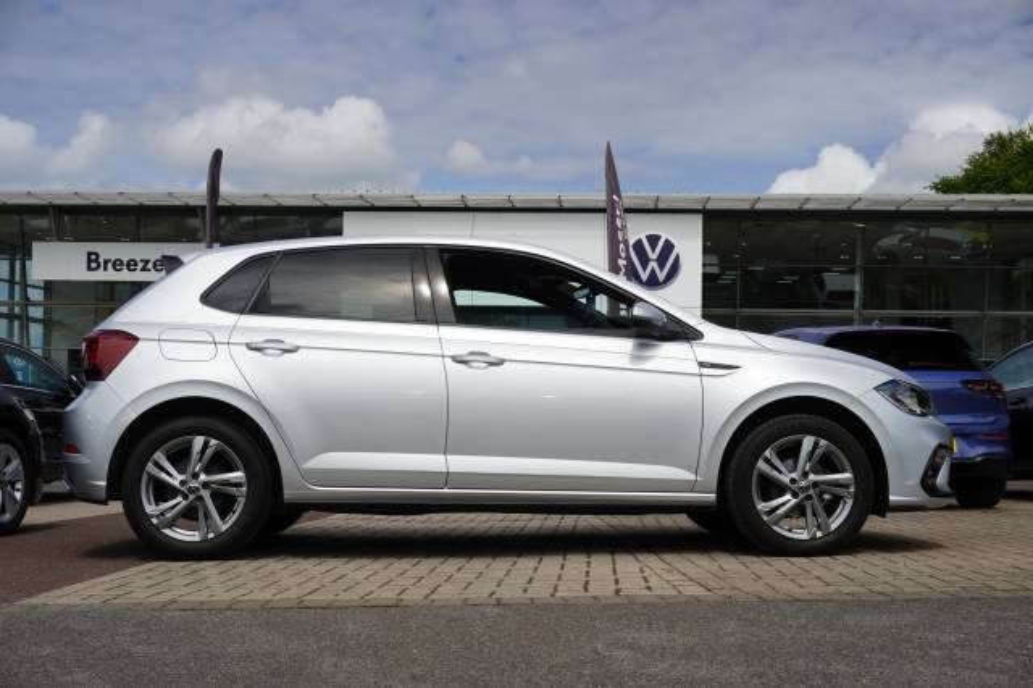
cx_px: 516
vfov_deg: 28.9
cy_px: 344
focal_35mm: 46
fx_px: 1334
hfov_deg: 42.3
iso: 100
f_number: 11
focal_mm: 31
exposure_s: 1/125
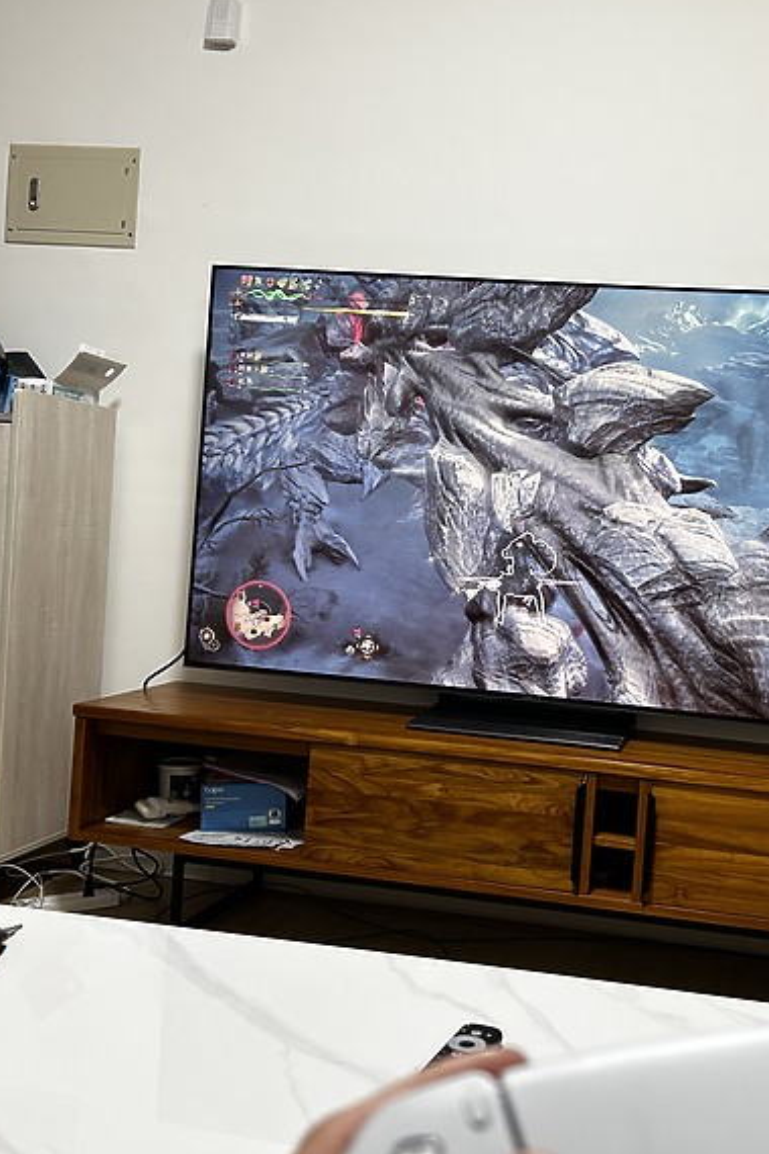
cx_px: 571
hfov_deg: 35.2
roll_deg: -4.0
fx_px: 1185
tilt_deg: -1.2
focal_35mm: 37
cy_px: 582
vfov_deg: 51.9
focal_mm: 5.7
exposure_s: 1/60
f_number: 1.5
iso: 125
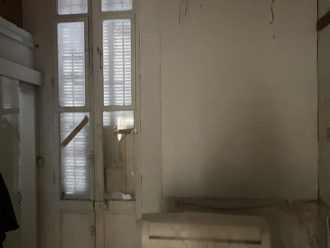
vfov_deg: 34.3
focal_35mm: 42
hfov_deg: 44.3
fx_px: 400
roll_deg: +2.7
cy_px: 138
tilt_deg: -0.7
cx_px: 118
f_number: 1.6
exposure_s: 1/25
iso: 800
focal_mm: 4.2
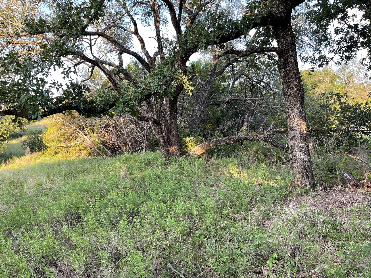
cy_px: 139
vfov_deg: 54.9
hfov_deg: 69.4
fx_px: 268
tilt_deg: -4.6
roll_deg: +0.5
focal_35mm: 25
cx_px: 186
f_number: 1.6
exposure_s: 1/123
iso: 32
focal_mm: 5.1
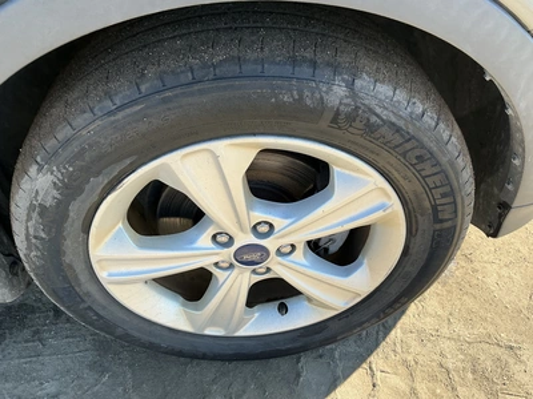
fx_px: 431
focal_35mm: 28
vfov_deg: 49.7
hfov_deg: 63.4
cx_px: 266
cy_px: 200
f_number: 1.8
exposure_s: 1/259
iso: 25
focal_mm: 3
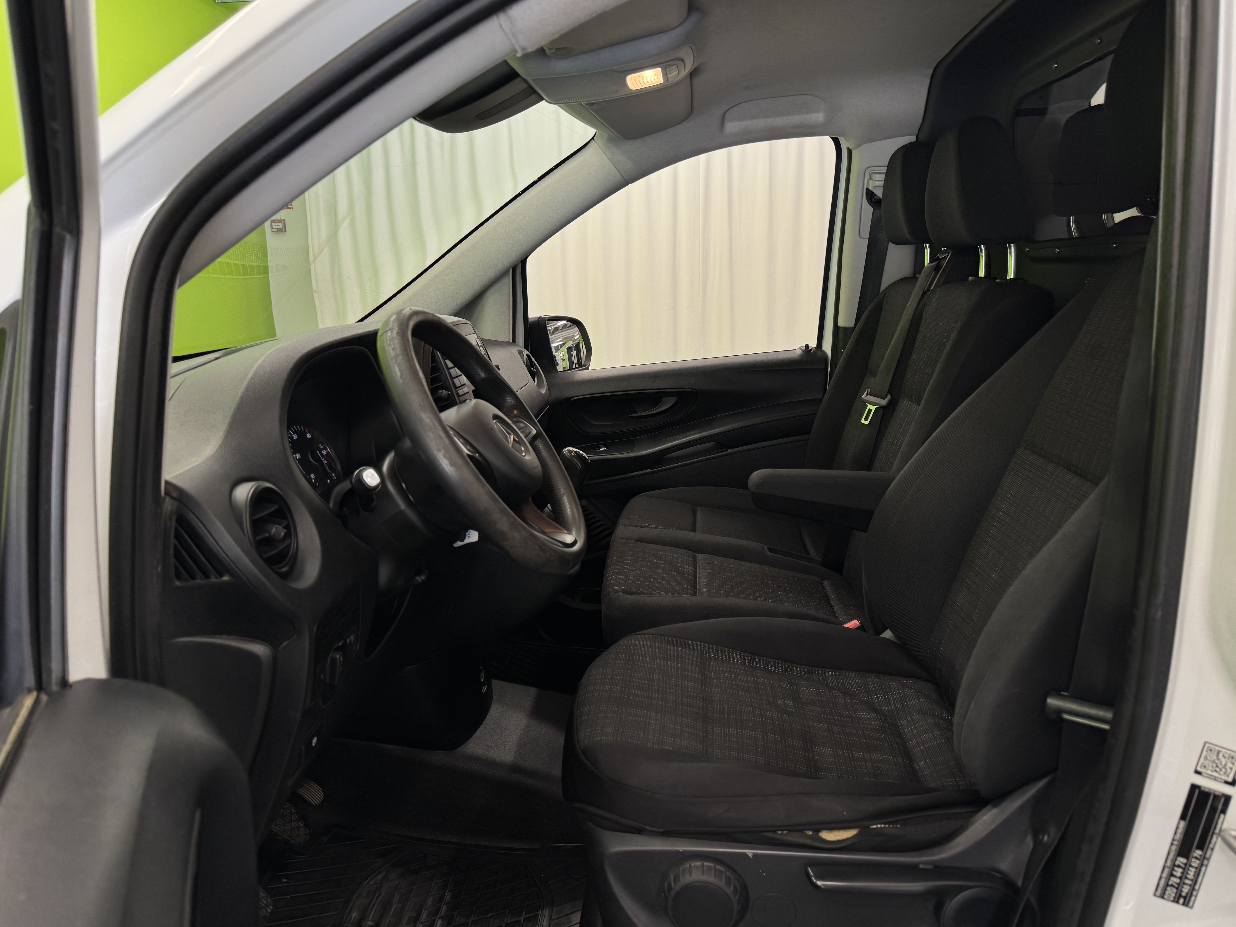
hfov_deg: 69.4
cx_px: 630
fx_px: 893
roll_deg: +0.8
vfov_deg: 54.9
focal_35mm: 25
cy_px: 462
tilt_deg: -12.7
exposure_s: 1/100
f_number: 1.78
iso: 64
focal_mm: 6.76
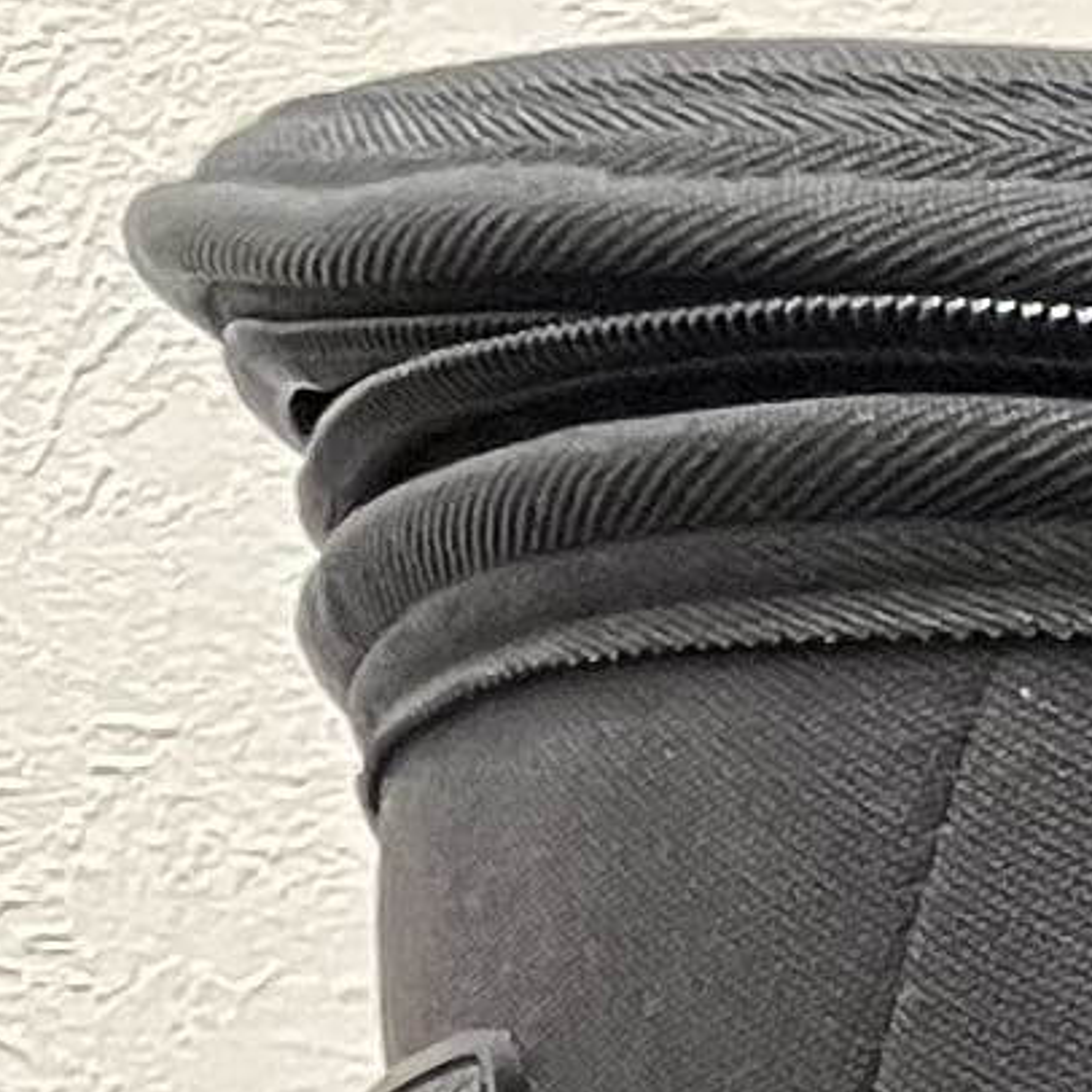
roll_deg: +0.0
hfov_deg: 6.3
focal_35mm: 228
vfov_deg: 6.6
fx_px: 8137
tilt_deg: -12.5
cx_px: 4325
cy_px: 3795
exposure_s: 1/60
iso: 400
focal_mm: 5.1
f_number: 1.6
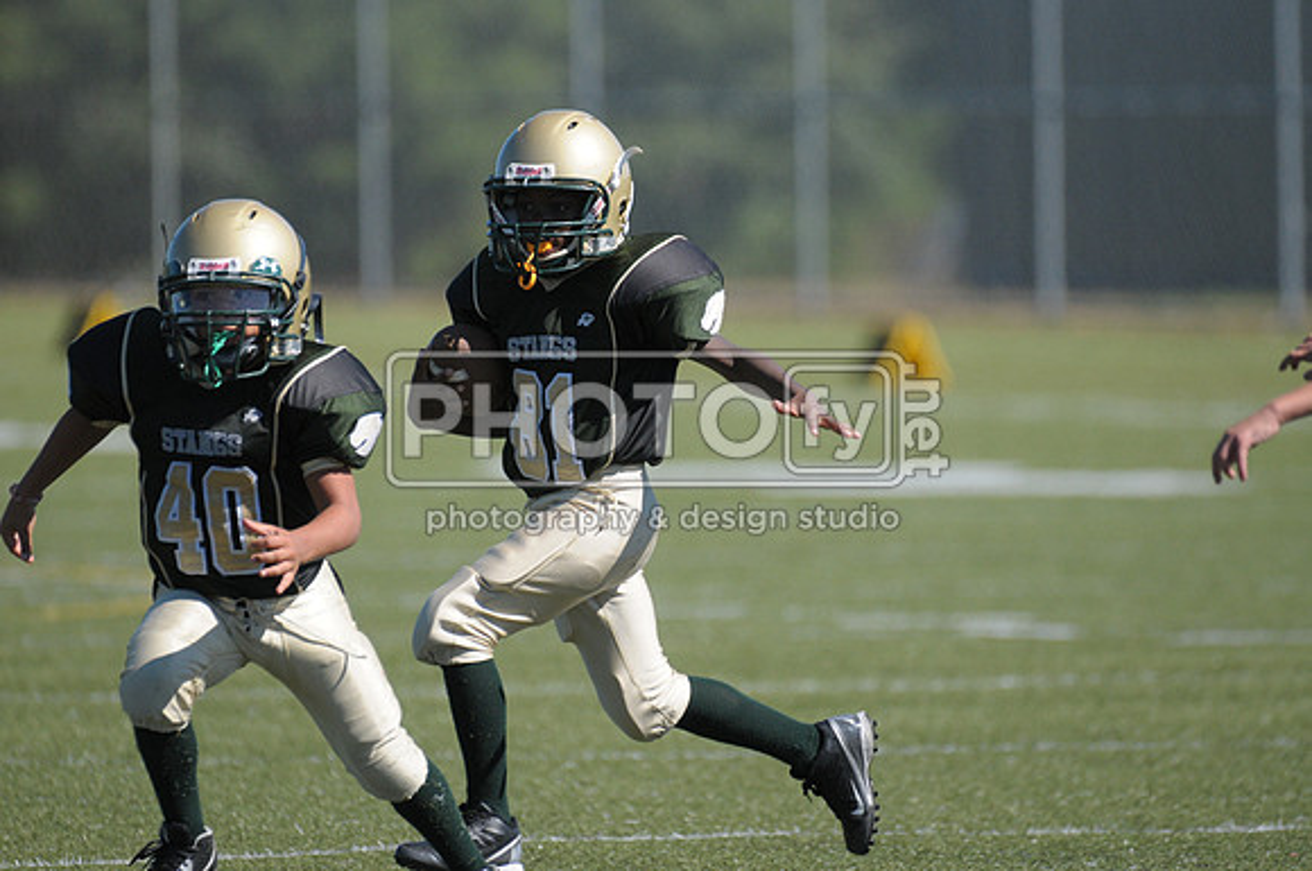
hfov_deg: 3.9
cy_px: 436
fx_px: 19107
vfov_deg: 2.6
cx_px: 656
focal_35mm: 525
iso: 640
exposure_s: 1/4000
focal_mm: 350
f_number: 4
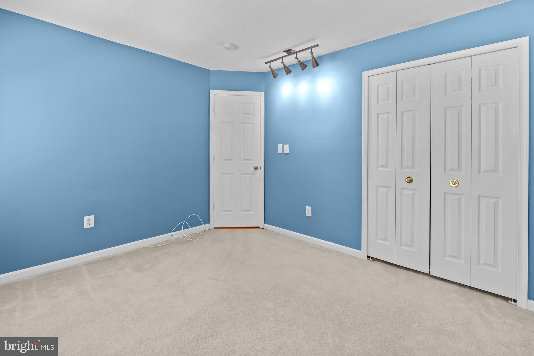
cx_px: 267
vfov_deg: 73.7
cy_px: 178
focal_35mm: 16
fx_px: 237
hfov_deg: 96.8
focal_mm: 16
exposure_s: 1/13
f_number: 7.1
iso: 1000
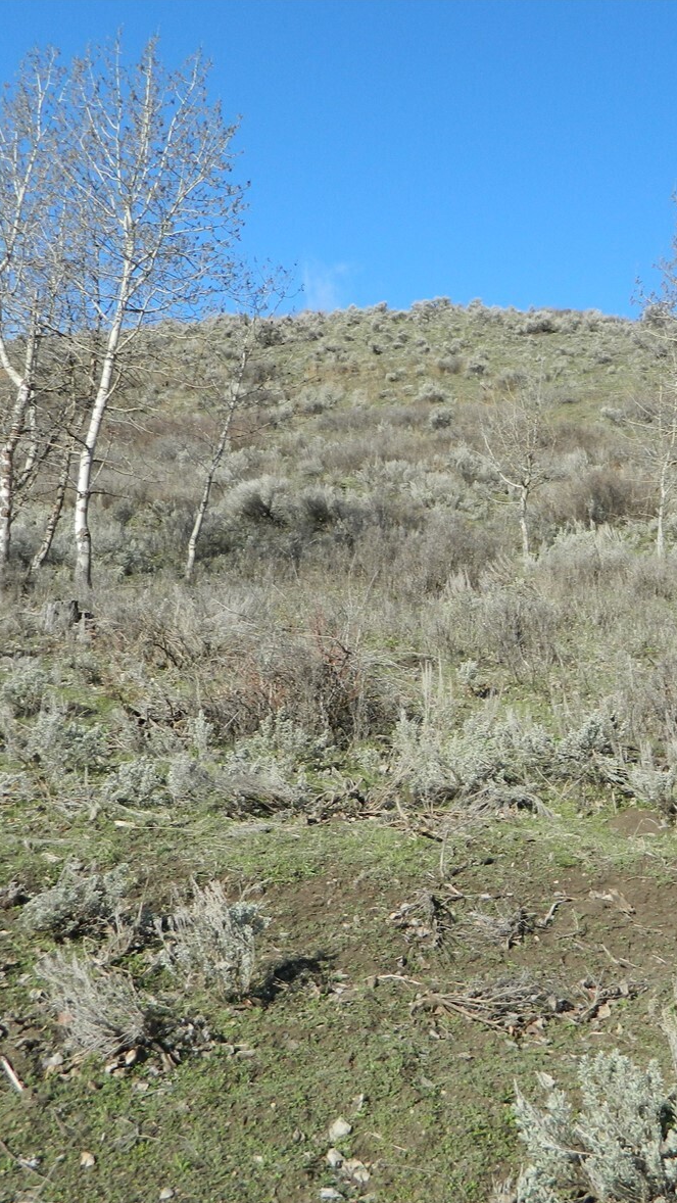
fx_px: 1180
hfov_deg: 31.7
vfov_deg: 54.0
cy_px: 611
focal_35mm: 37
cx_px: 455
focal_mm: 4.5
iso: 80
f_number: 3.1
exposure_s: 1/800
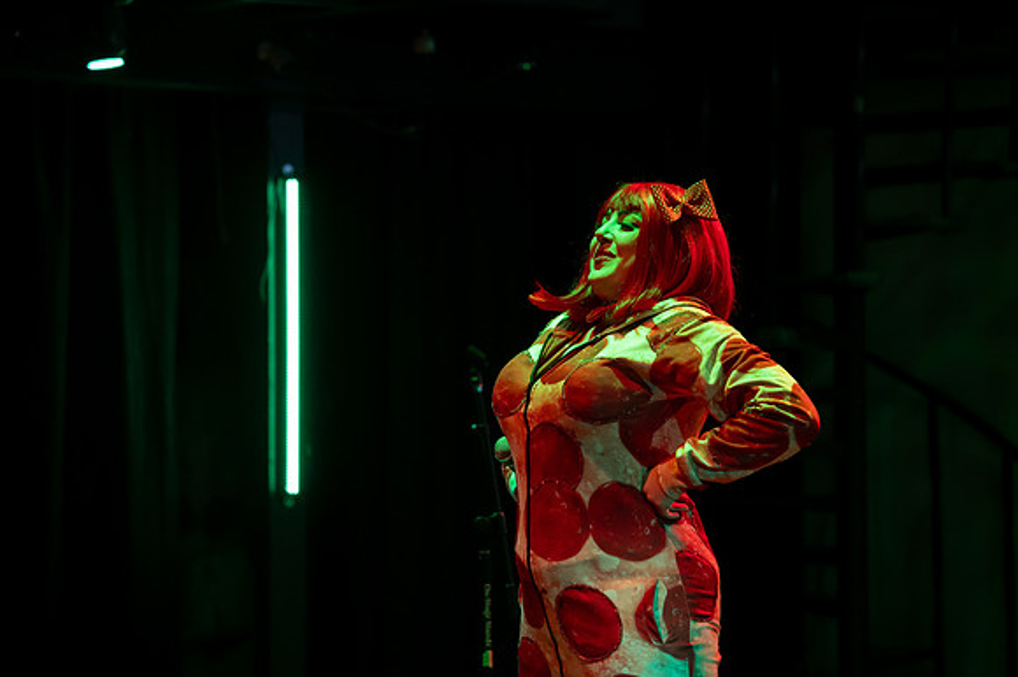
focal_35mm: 125
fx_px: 3531
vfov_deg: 11.0
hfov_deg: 16.4
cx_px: 509
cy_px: 338
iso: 5000
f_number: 4
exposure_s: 1/160
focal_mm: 120
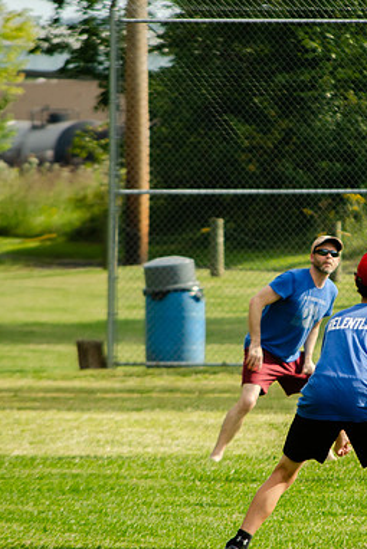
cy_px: 273
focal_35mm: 496
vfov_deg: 4.2
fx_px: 7577
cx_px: 322
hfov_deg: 2.8
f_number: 6.3
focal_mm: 200
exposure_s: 1/640
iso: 200
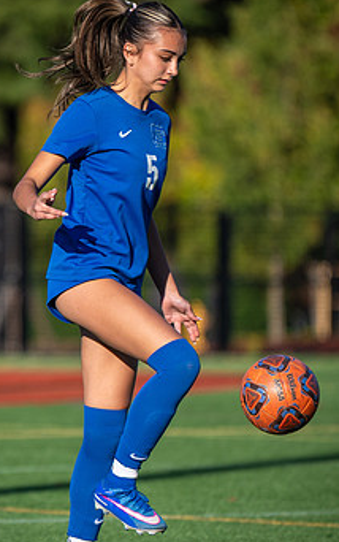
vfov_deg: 3.6
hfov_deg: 2.2
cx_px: -27
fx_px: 8729
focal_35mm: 591
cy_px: 249
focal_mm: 200
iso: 140
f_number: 2.8
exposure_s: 1/2000
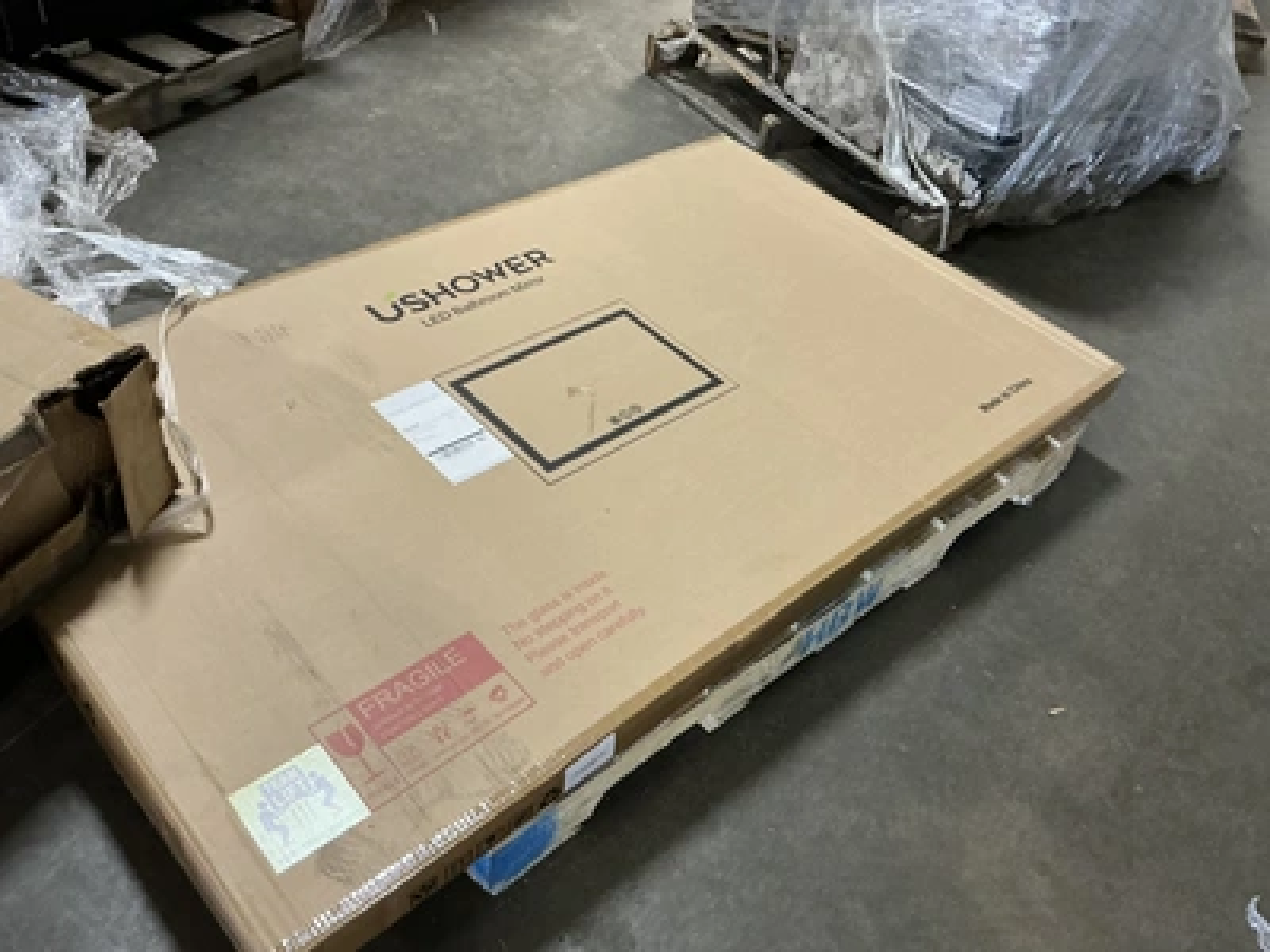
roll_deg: -10.5
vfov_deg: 49.7
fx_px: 1027
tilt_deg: -42.4
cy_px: 476
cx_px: 635
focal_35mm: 28
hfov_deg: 63.4
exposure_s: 1/40
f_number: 1.8
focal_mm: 3
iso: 250
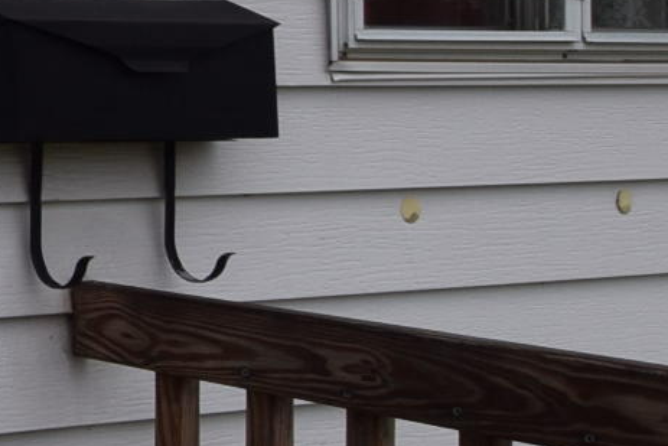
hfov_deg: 15.5
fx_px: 1800
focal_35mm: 97
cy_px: 26
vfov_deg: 14.0
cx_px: -760
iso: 200
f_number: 9
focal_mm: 10
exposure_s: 1/320
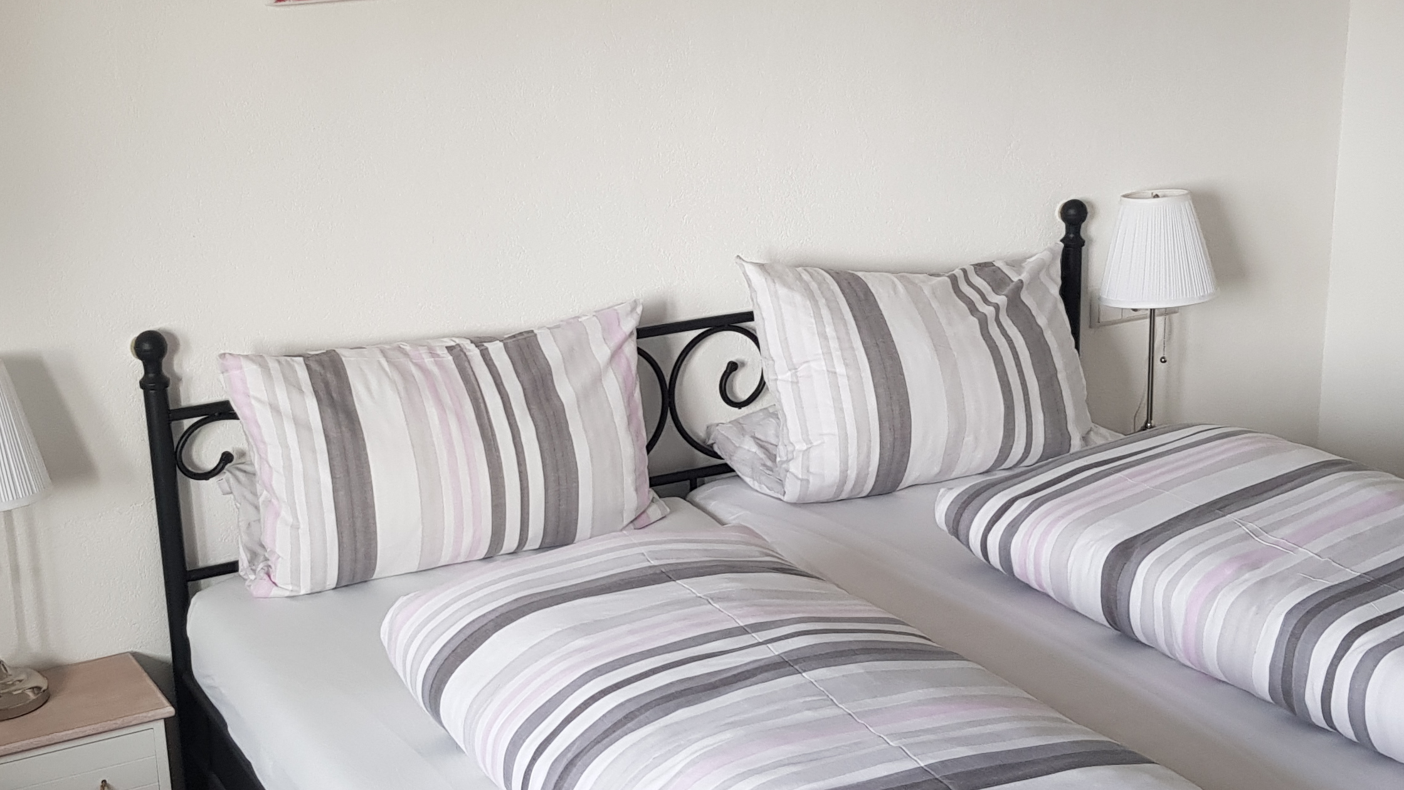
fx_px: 1899
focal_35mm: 51
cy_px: 467
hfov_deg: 40.5
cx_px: 589
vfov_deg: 23.5
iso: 64
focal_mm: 4.2
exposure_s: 1/50
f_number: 1.7
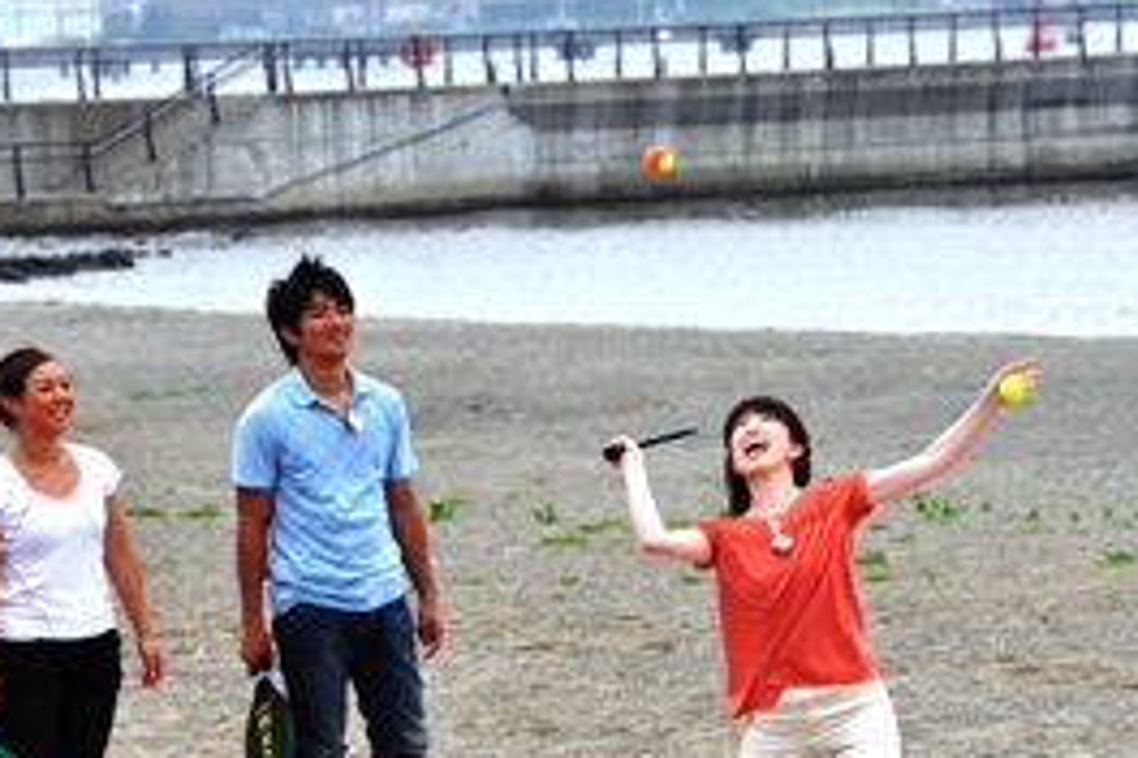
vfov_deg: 6.3
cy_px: 390
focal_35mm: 219
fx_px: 6922
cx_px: 588
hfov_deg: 9.4
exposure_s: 1/250
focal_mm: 90
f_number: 7.1
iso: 200
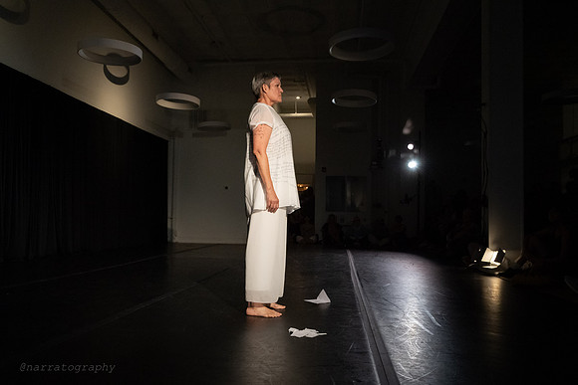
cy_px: 201
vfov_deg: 44.7
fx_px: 469
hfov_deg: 63.3
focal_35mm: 29
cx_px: 289
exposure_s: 1/500
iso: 6400
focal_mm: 28
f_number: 5.6
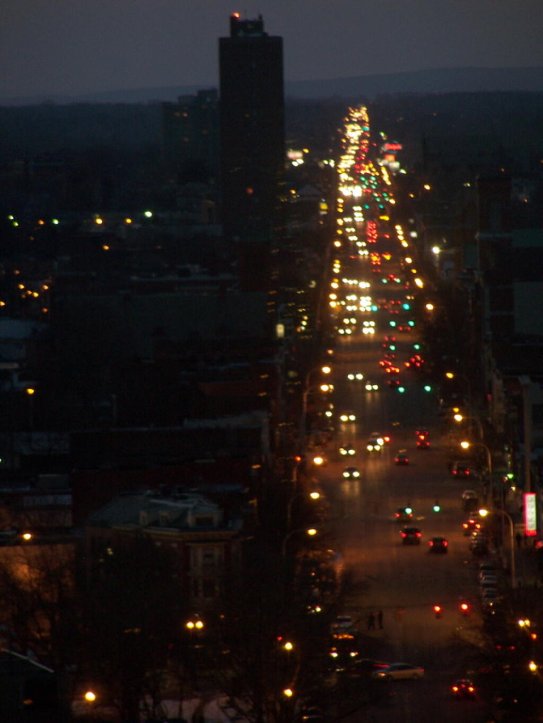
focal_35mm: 380
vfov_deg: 5.2
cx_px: 272
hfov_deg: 3.9
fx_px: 7947
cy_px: 362
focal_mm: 63
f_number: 3.7
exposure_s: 1/8
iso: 140
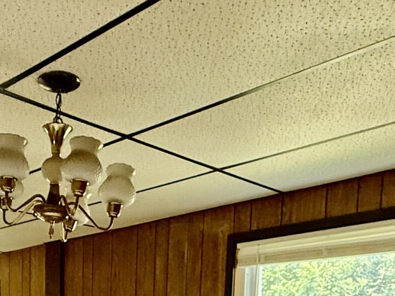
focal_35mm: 53
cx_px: 52
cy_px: 427
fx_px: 605
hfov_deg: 34.5
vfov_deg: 23.0
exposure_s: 1/60
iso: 500
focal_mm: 2.22
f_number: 2.2
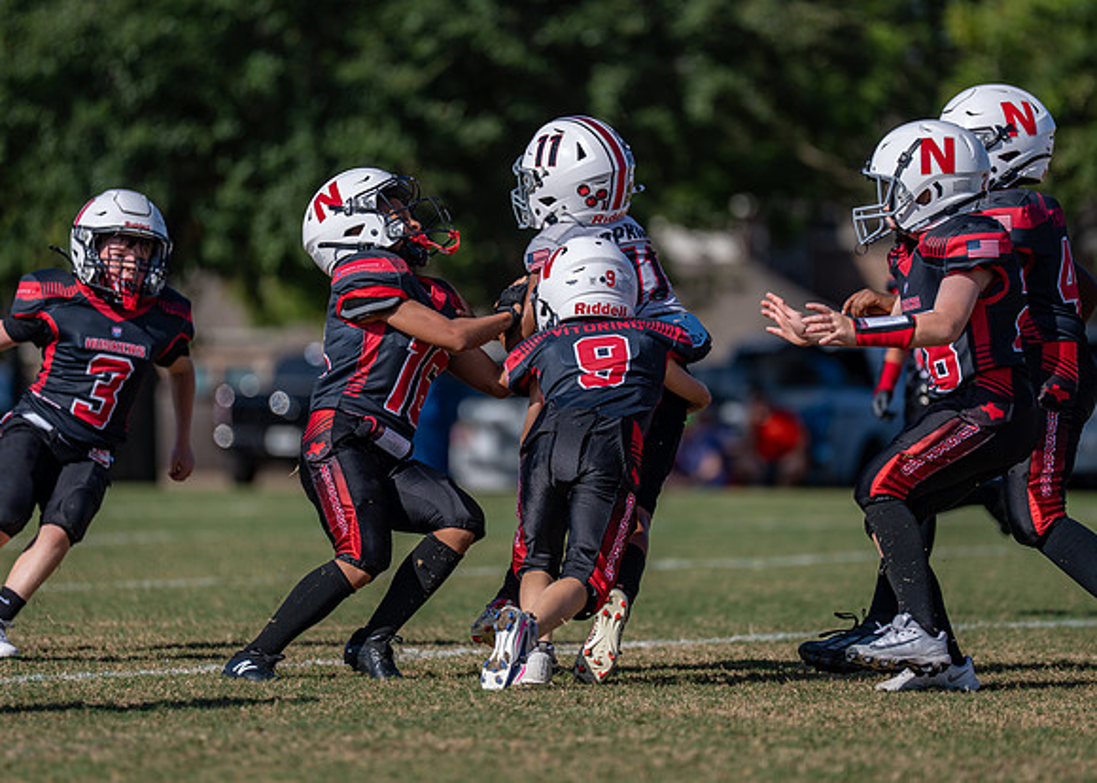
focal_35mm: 271
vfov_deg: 5.3
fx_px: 8442
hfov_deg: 7.4
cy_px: 373
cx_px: 561
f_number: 2.8
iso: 100
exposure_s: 1/2500
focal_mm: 200
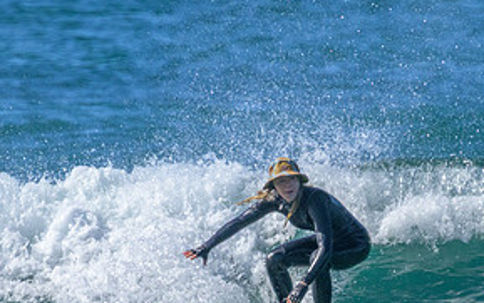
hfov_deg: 1.3
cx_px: 298
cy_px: 317
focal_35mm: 1636
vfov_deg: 0.8
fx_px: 21592
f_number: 11
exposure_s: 1/2000
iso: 2500
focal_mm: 800
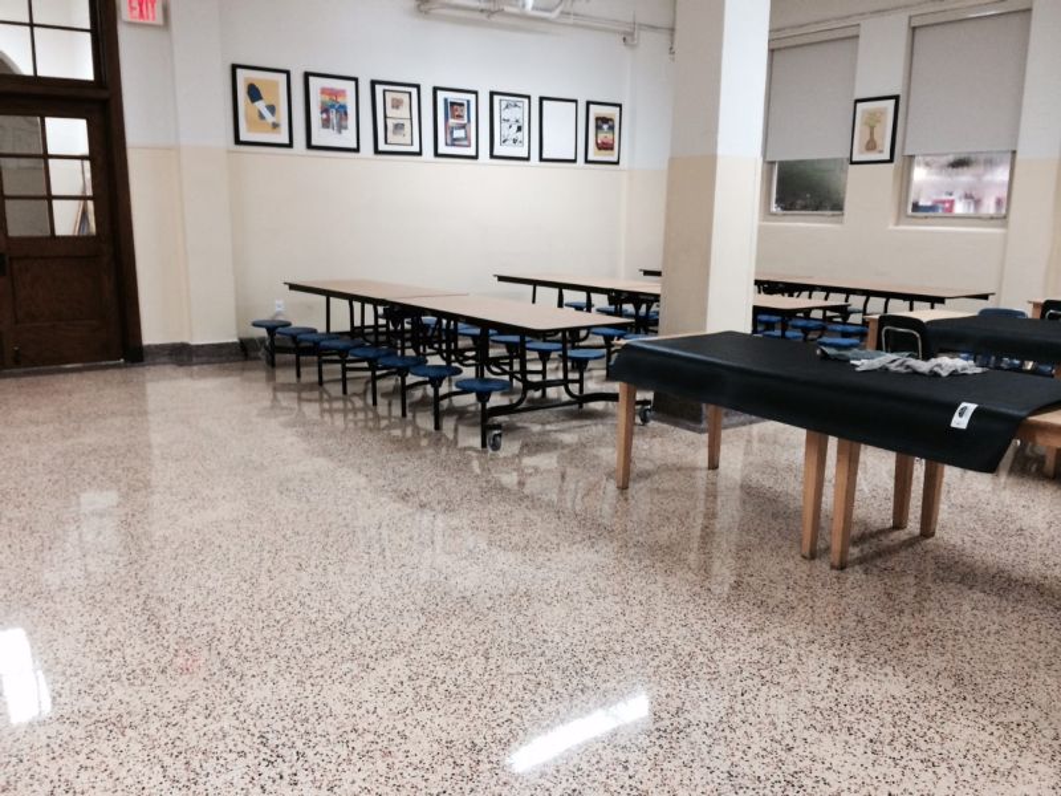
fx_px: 920
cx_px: 530
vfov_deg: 46.8
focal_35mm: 30
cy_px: 398
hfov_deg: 60.0
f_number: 2.2
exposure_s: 1/30
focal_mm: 4.12
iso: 125
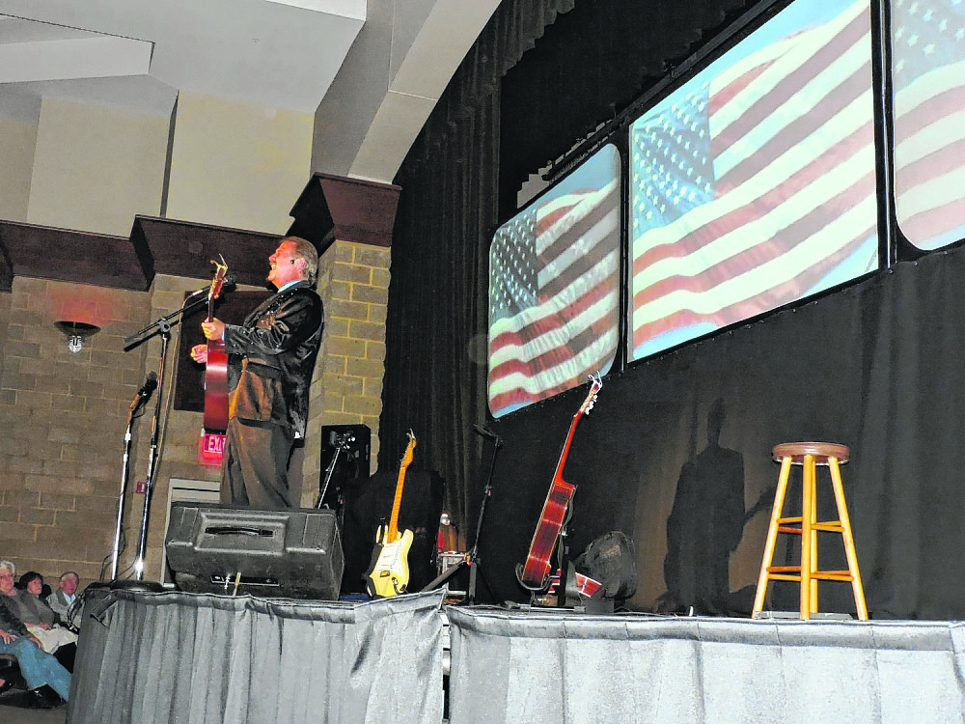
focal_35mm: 43
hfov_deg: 43.9
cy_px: 362
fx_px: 1199
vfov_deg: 33.6
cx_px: 482
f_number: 3.4
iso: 800
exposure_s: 1/30
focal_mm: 7.7
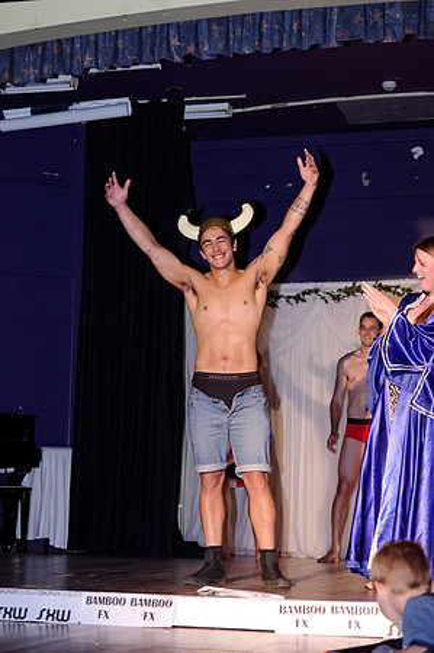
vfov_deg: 27.0
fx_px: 1359
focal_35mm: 75
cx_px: 217
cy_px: 326
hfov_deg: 18.1
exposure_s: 1/180
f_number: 2.8
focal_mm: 50
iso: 1600
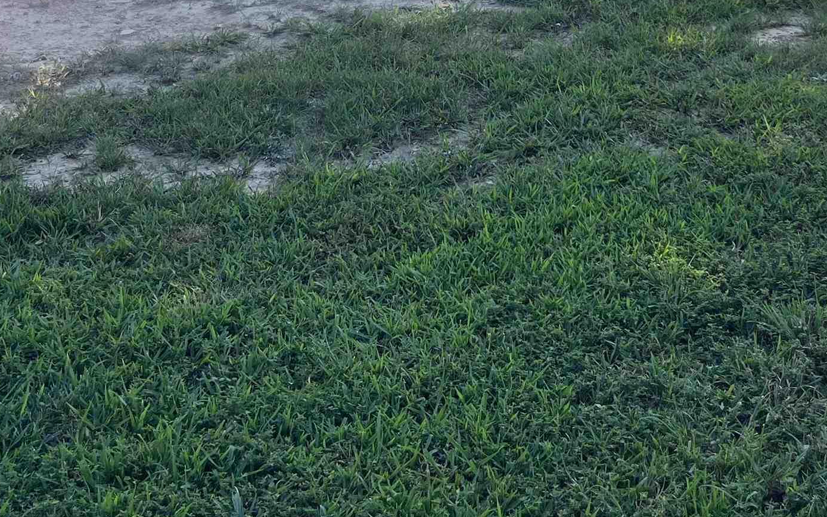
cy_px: -159
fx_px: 1375
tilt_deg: -9.7
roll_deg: -1.3
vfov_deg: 19.6
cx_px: 525
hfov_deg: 33.3
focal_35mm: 61
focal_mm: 5.1
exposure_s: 1/1163
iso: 50
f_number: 1.6
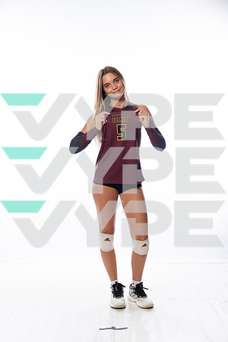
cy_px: 171
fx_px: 475
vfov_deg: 39.6
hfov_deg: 27.0
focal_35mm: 50
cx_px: 114
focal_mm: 50
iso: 640
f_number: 5.6
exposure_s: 1/250
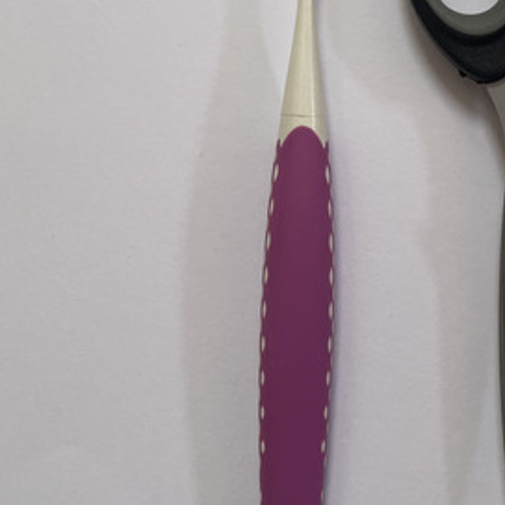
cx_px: 461
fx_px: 1023
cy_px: 217
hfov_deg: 26.7
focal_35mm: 62
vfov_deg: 27.7
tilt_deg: -89.8
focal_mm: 4.2
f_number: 1.6
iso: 100
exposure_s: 1/121
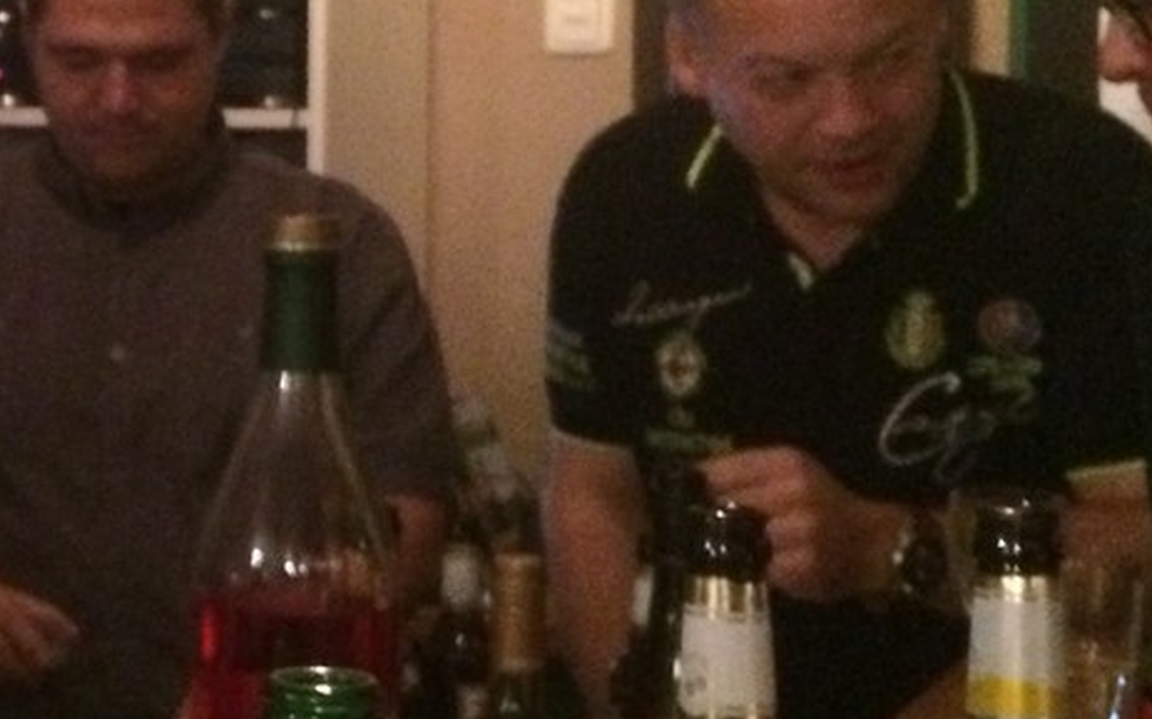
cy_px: 169
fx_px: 2668
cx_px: -189
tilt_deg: -1.9
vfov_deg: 15.3
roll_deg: -0.3
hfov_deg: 22.6
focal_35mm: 85
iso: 640
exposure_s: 1/17
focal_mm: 4.15
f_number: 2.2
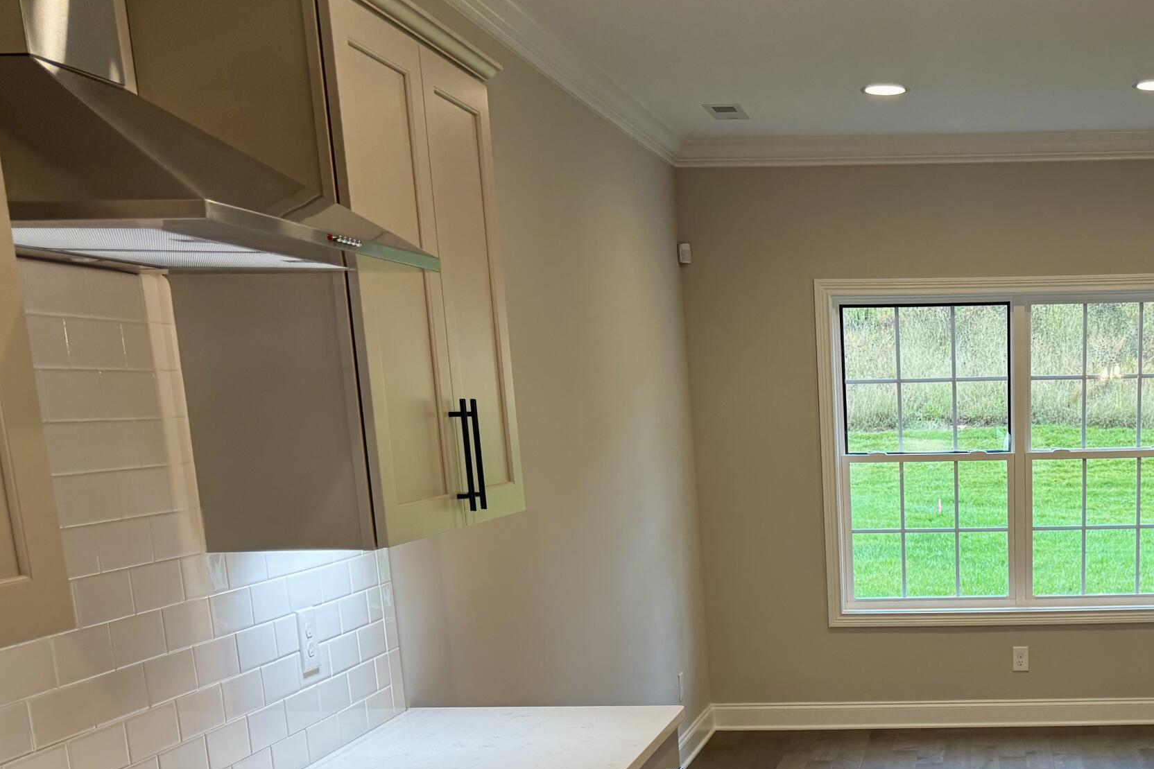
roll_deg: +1.0
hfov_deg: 41.3
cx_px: 963
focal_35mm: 45
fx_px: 1442
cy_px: 743
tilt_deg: -13.9
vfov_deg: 28.3
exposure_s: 1/120
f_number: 1.78
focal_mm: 6.76
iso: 125
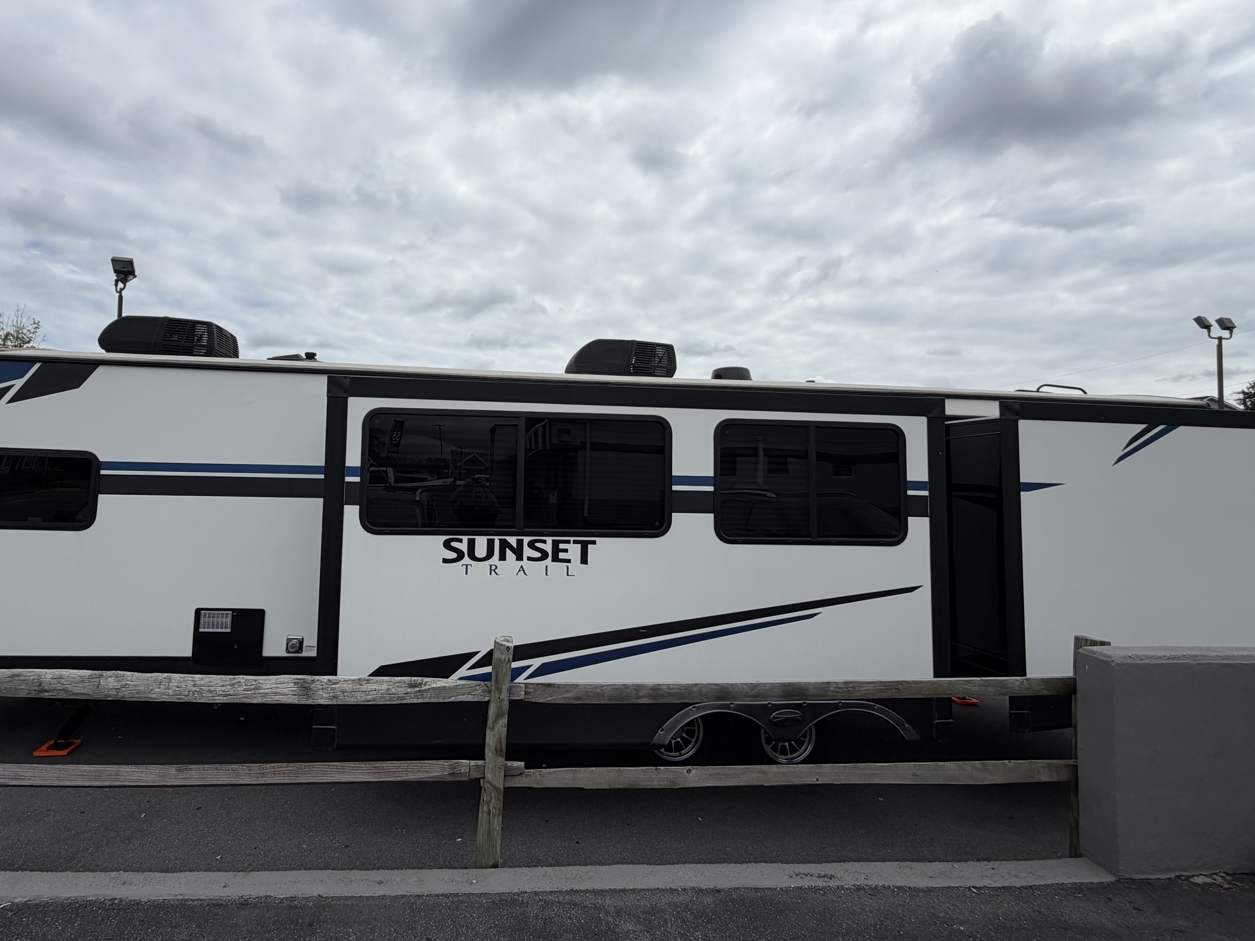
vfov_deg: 71.5
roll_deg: -0.8
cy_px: 438
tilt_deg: +2.7
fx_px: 653
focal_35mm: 18
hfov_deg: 87.1
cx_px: 533
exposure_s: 1/2092
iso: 20
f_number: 2.2
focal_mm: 2.22
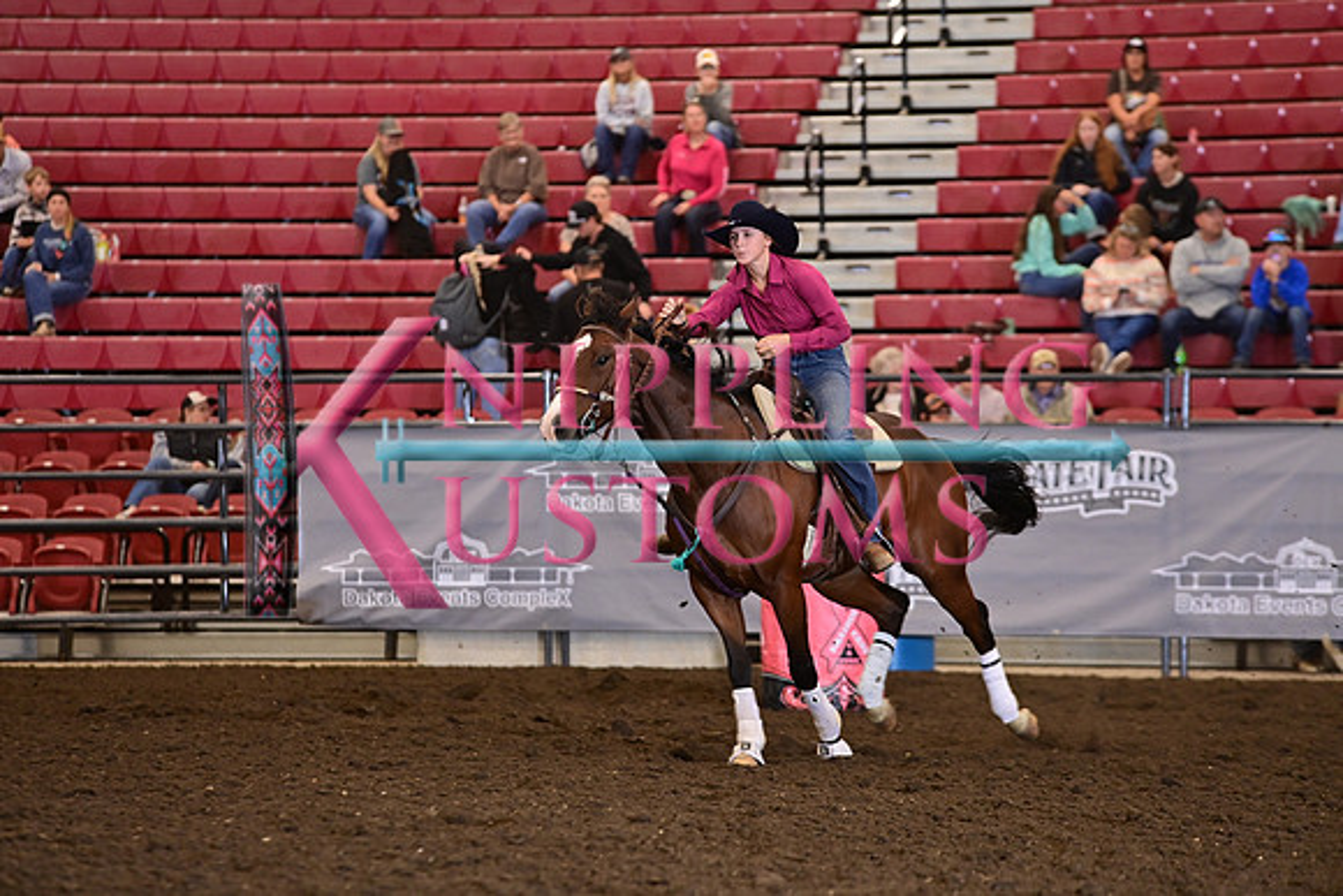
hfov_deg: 10.3
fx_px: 7463
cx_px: 672
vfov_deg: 6.9
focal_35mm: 200
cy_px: 448
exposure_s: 1/250
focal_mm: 200
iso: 1600
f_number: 4
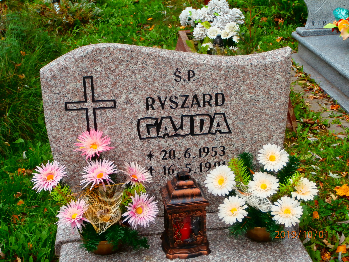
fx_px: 575
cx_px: 174
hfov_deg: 33.8
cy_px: 131
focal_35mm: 57
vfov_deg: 25.7
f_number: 4.5
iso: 100
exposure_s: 1/160
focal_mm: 10.11
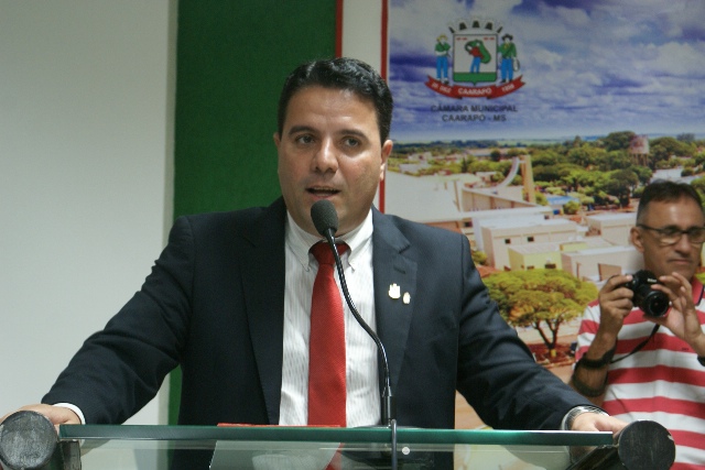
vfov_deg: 15.2
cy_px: 235
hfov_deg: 22.6
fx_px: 1763
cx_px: 352
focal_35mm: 90
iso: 400
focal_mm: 60
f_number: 5.6
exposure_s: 1/10
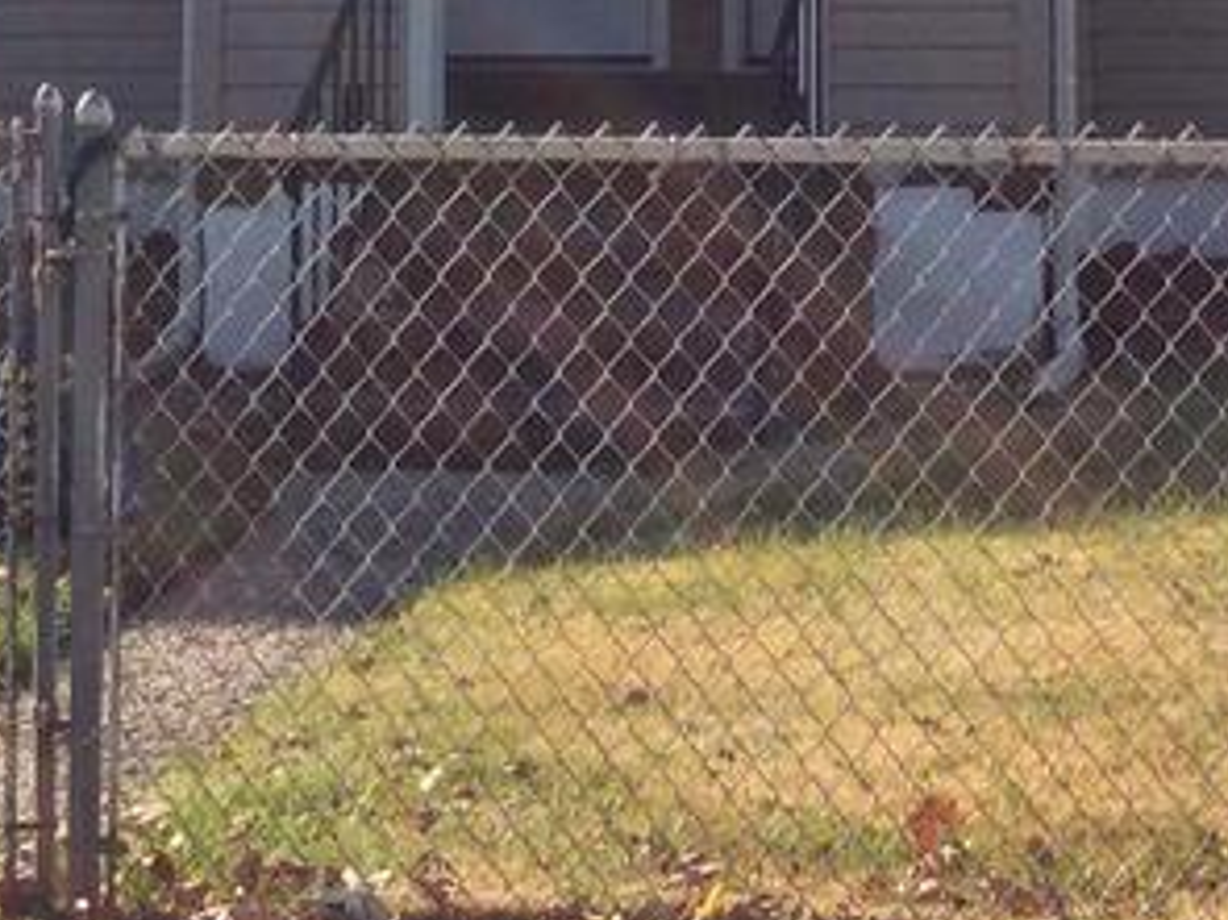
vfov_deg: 12.6
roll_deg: +1.7
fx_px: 3936
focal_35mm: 111
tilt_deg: +5.9
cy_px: -489
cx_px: 937
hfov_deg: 17.6
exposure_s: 1/1021
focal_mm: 3.3
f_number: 2.4
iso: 32
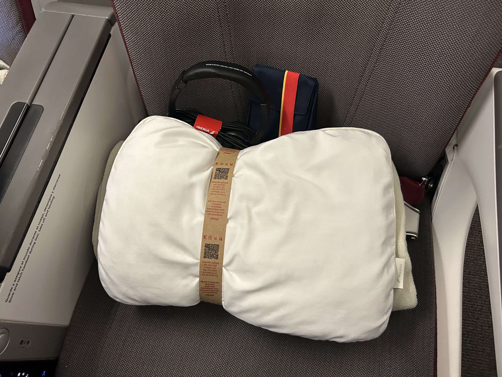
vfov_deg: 53.1
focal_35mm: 26
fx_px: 377
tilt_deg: -68.3
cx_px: 251
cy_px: 188
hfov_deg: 67.3
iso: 400
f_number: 1.5
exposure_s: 1/57
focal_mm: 5.7
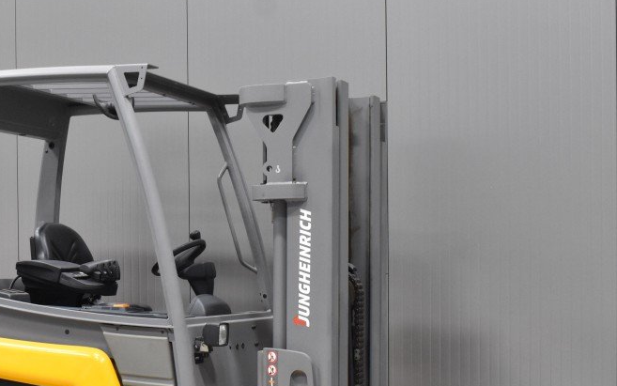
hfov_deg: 30.2
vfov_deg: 19.2
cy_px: 317
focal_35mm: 67
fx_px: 1127
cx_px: 174
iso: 1600
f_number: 5.6
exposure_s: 1/25
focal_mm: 24
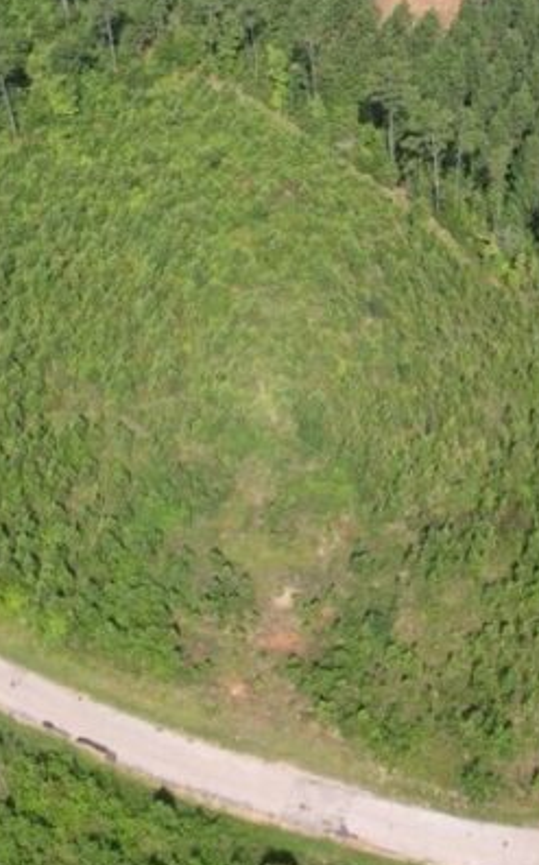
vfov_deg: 33.9
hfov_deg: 22.2
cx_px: 358
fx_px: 1365
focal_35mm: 58
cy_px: 156
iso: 100
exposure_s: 1/1250
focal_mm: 8.38
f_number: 2.8
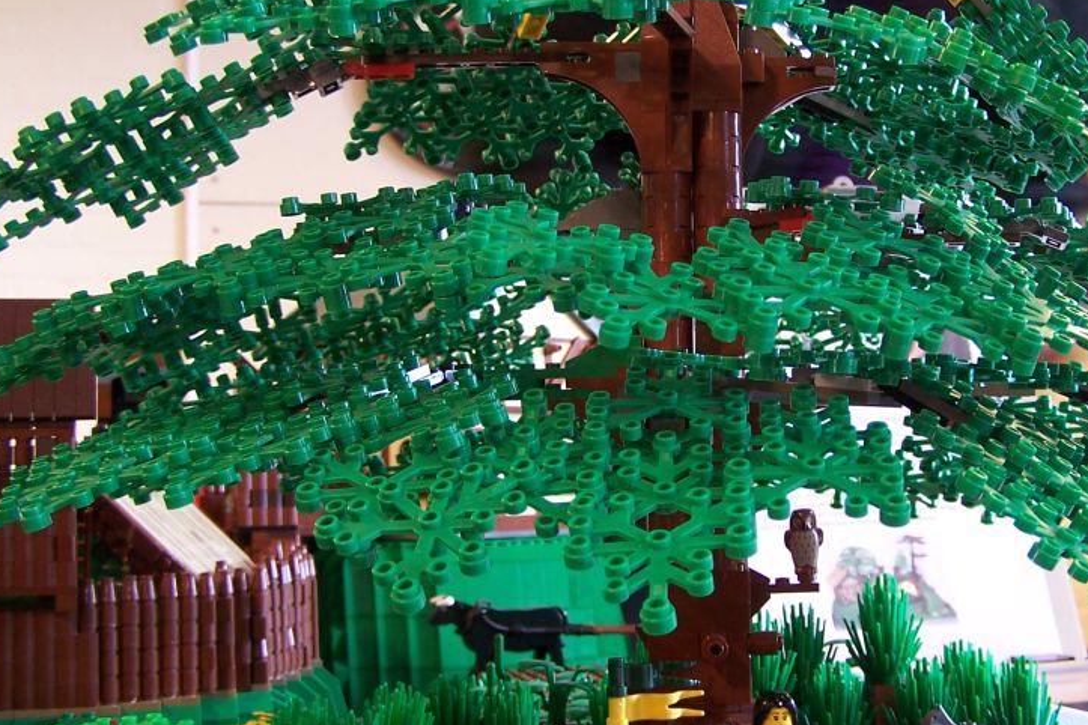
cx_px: 677
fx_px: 1692
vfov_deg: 24.2
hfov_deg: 35.5
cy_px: 344
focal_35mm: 56
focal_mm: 6.3
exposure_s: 1/3
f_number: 2.8
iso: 80
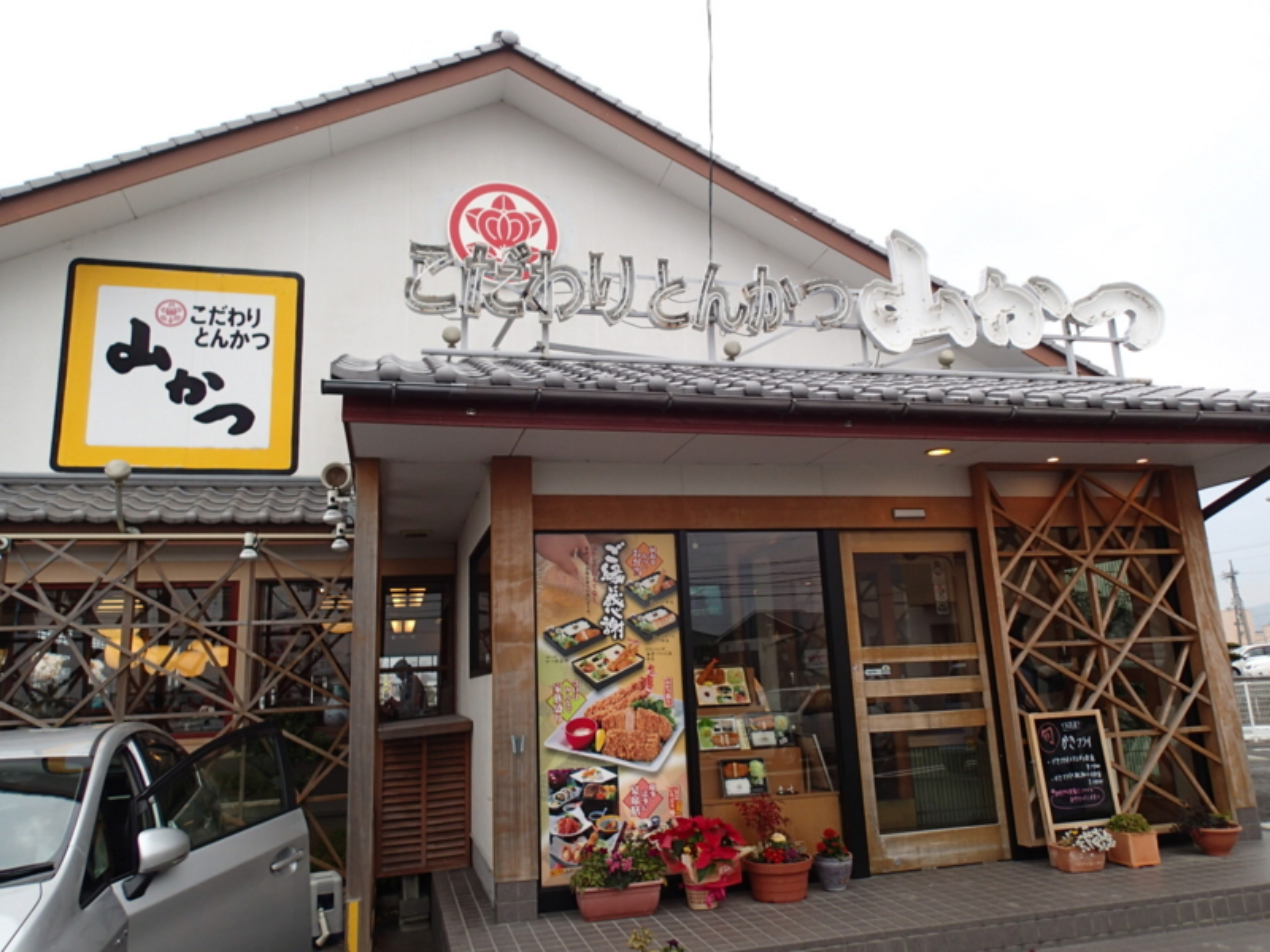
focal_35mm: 25
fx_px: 917
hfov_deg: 69.4
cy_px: 476
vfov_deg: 54.9
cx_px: 635
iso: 100
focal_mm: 4.5
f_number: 2.8
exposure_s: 1/250
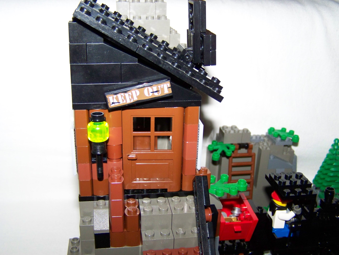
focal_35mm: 38
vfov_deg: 37.7
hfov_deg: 49.0
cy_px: 128
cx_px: 170
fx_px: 372
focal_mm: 6.3
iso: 200
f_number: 2.8
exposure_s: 1/30
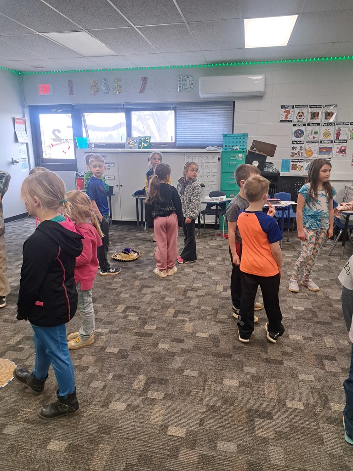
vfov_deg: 71.6
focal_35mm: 24
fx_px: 326
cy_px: 236
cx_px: 176
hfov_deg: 56.8
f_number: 1.8
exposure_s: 1/60
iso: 200
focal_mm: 5.23
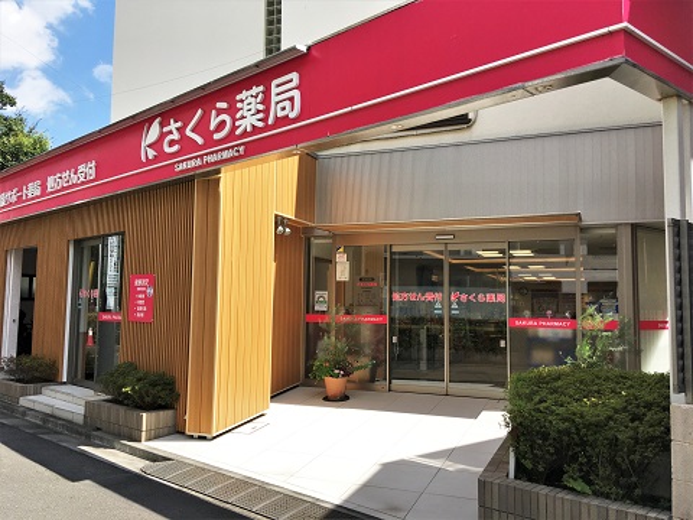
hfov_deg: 61.7
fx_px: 581
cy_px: 260
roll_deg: -0.9
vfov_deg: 48.2
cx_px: 346
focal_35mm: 29
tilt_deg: +4.0
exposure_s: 1/1202
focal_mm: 4.15
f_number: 2.2
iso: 25
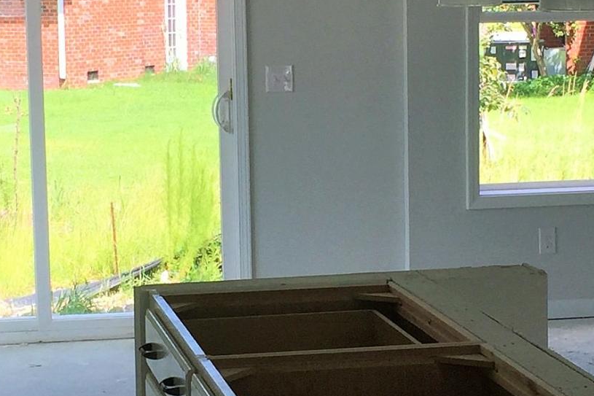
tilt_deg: -7.0
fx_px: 1831
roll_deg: -0.5
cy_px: 206
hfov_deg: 18.4
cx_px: 282
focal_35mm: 111
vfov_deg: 12.3
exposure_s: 1/280
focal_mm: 4.15
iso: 32
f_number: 2.2
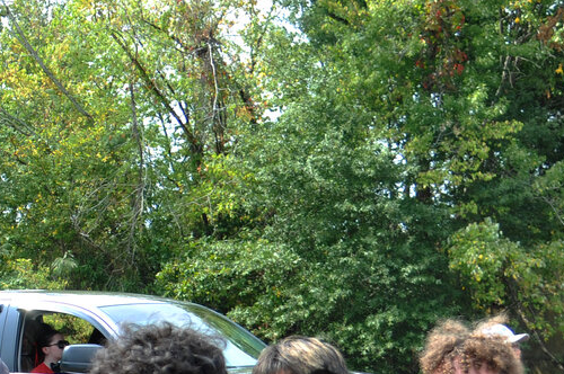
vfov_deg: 12.6
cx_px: -200
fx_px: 1690
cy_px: 288
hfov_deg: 17.6
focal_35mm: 108
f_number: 4.5
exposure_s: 1/200
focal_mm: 24
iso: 100
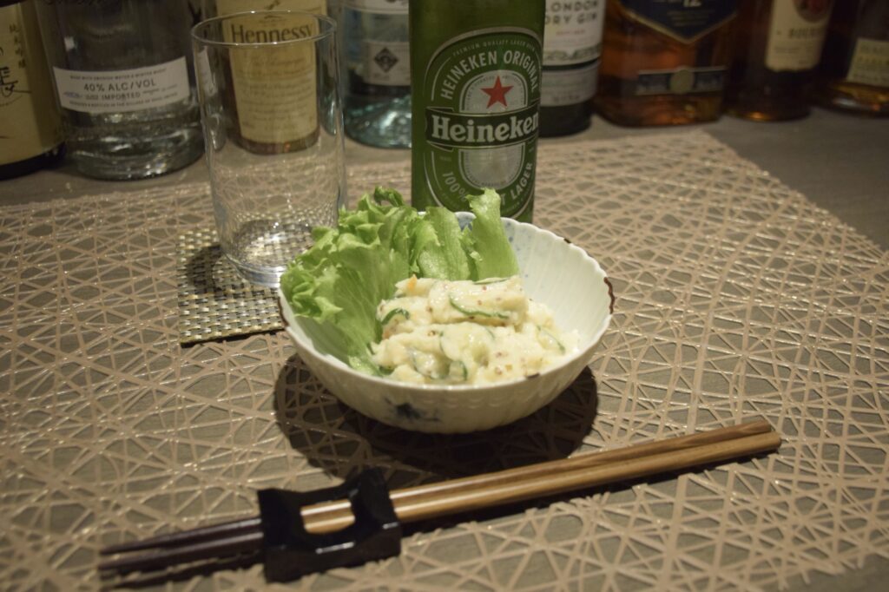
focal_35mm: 30
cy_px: 296
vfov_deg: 43.6
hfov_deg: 61.9
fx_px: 741
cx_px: 444
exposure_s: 1/160
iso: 1600
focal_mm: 20
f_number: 3.5
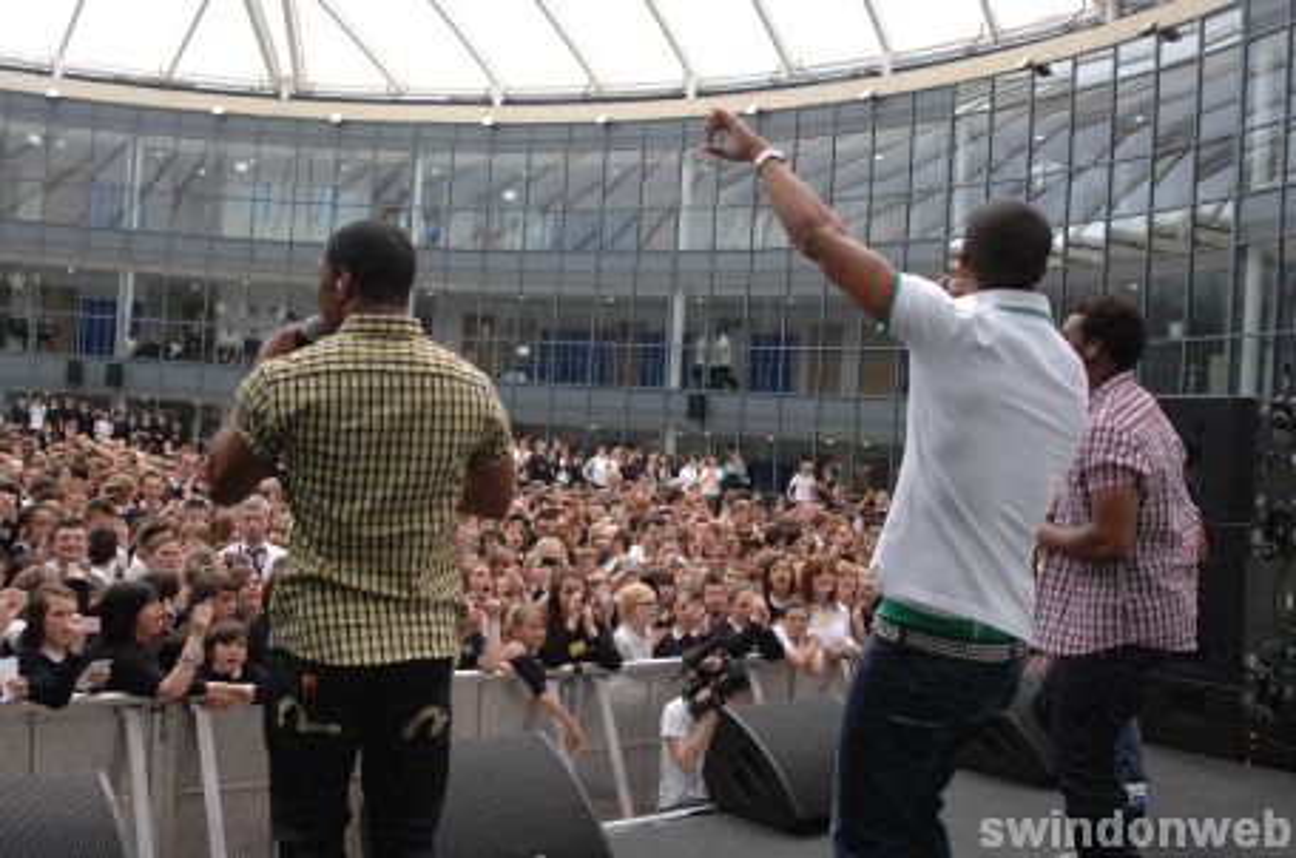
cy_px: 429
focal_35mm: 36
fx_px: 1293
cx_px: 648
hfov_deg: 53.2
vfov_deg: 36.7
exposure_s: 1/750
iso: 800
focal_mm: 24
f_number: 5
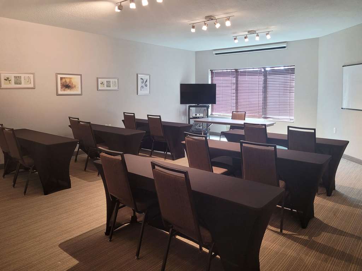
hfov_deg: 67.3
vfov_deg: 53.1
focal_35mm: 26
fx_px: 272
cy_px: 136
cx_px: 181
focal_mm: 5.4
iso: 200
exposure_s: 1/40
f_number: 1.8
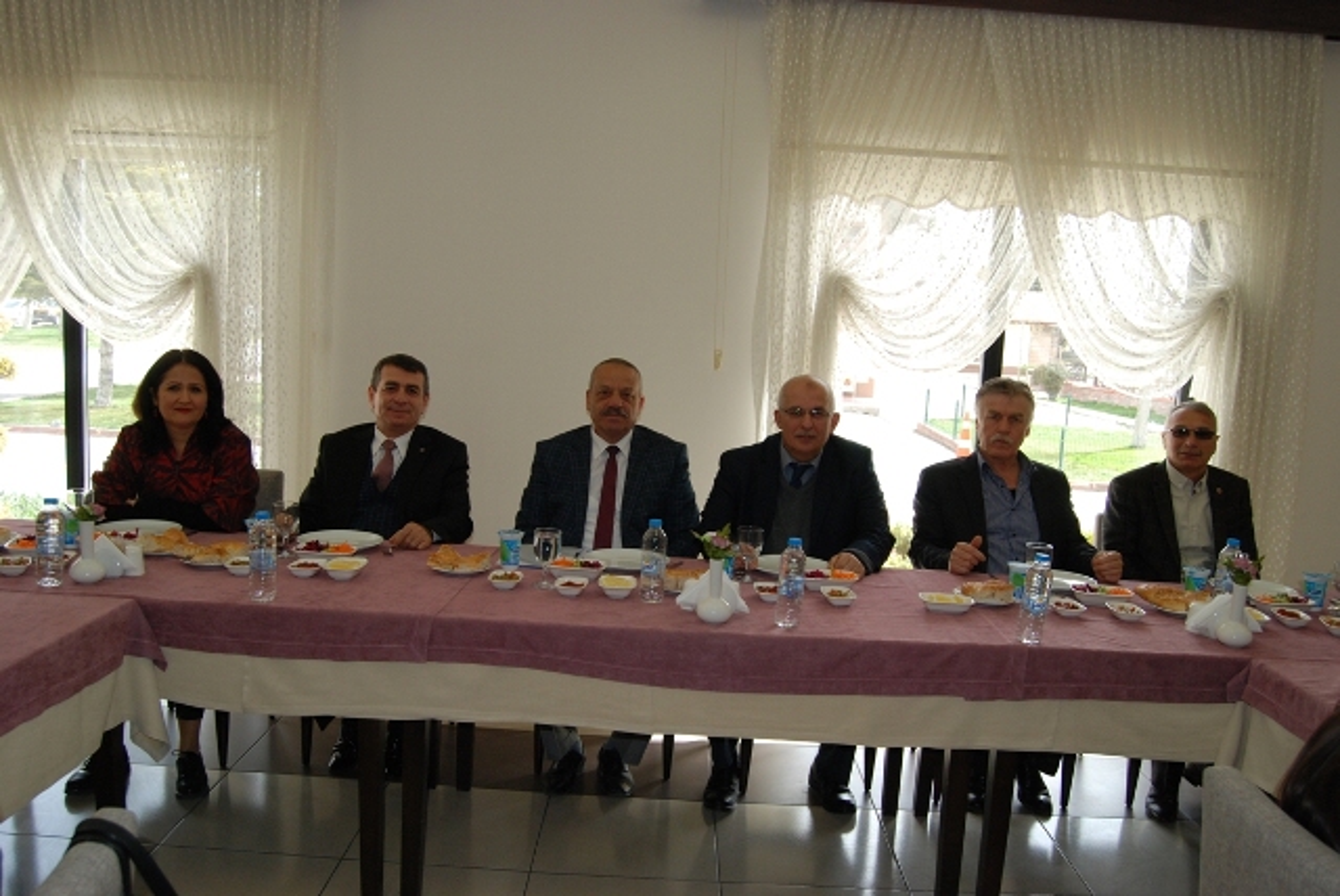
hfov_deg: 64.5
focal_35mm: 28
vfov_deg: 45.8
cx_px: 670
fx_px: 1062
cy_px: 448
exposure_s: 1/200
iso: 400
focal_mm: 19
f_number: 5
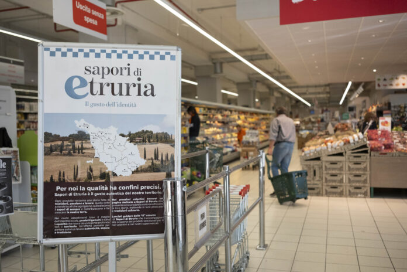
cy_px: 136
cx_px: 204
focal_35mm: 35
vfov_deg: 37.9
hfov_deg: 54.4
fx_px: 396
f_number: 1.8
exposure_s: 1/2400
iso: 1000
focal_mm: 23
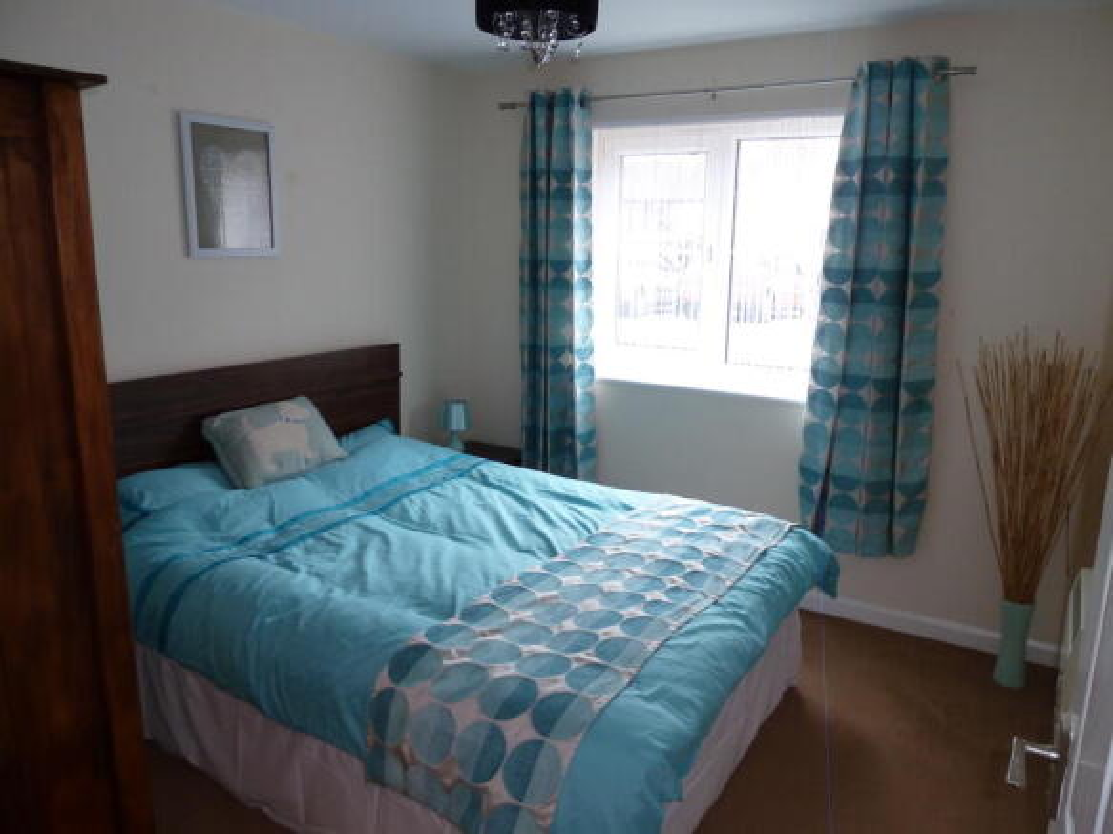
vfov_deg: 54.9
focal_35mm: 25
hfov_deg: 69.4
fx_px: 804
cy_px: 417
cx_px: 556
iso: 160
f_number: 3.3
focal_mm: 4.1
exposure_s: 1/30
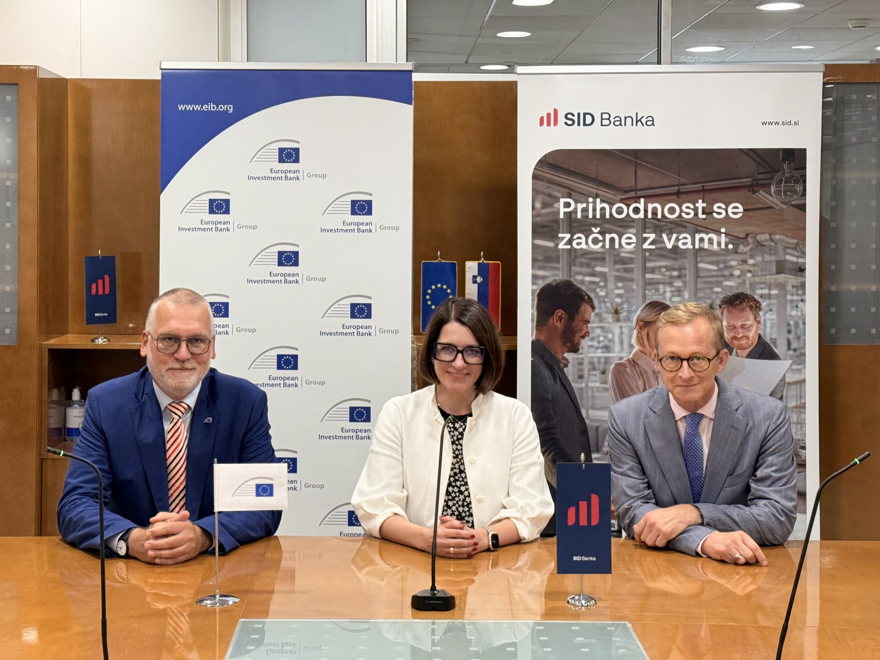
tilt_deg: -5.4
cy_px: 330
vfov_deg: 38.7
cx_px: 440
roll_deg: +0.7
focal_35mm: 37
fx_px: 941
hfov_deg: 50.1
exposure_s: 1/50
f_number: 1.78
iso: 50
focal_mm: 6.76
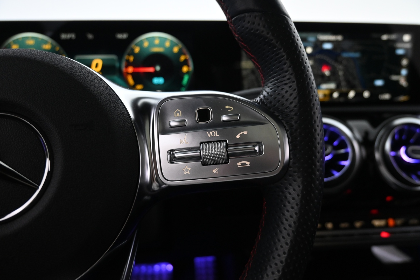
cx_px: 210
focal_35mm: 26
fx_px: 306
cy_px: 140
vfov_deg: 49.1
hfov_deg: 68.9
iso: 1400
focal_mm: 17.5
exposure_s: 1/30
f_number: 3.5
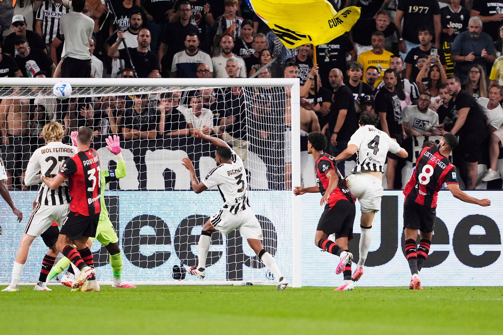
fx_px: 5589
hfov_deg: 5.2
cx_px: 252
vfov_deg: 3.4
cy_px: 168
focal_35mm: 400
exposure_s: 1/1600
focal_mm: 400
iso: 2000
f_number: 2.8
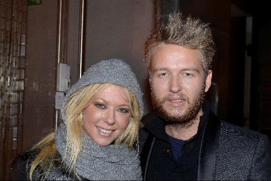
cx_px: 136
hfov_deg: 31.9
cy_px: 90
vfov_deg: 21.6
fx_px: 474
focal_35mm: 63
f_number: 7.1
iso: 400
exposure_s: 1/10
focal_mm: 42
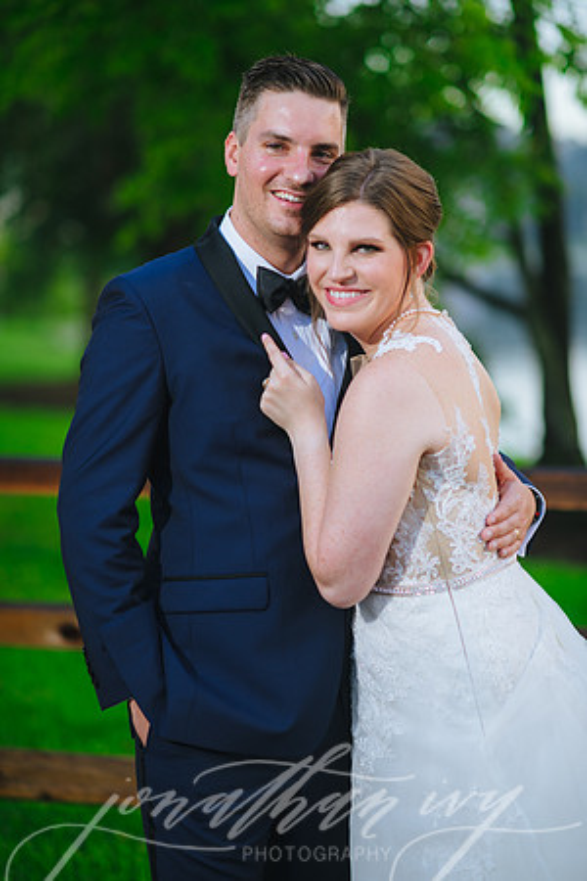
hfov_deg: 16.1
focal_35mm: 85
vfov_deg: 23.9
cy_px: 440
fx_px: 2079
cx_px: 294
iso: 100
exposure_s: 1/250
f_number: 2
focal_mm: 85
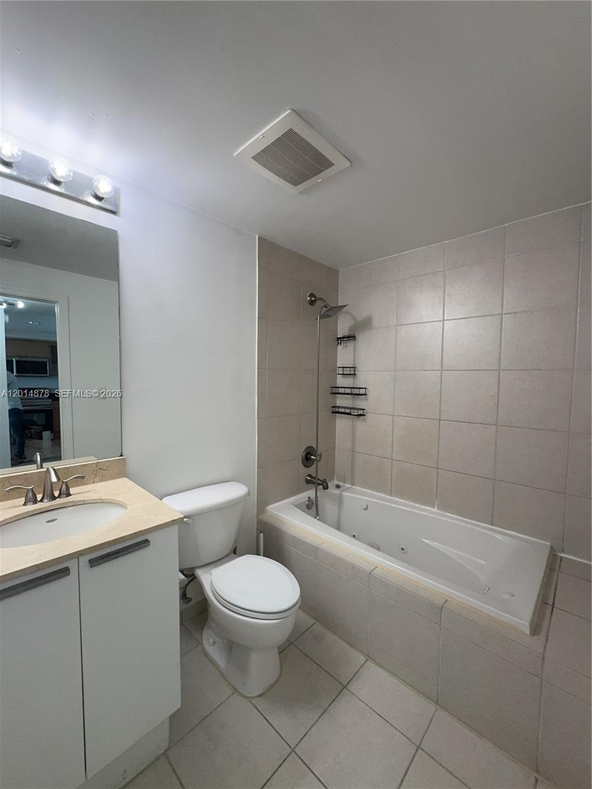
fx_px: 319
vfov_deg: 102.1
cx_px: 296
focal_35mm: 14
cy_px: 394
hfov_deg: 85.7
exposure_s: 1/60
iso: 100
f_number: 2.2
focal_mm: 2.22
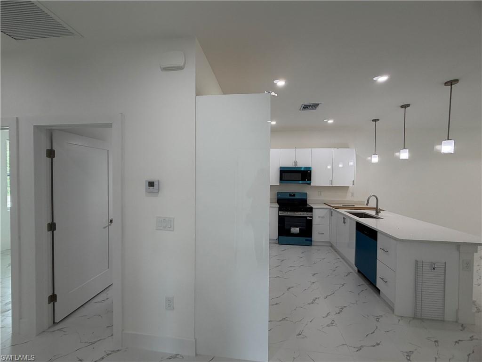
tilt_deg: -0.5
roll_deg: -0.2
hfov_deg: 102.1
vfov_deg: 85.7
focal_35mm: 14
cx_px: 241
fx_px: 195
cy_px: 181
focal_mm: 2.22
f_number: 2.2
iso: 125
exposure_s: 1/120
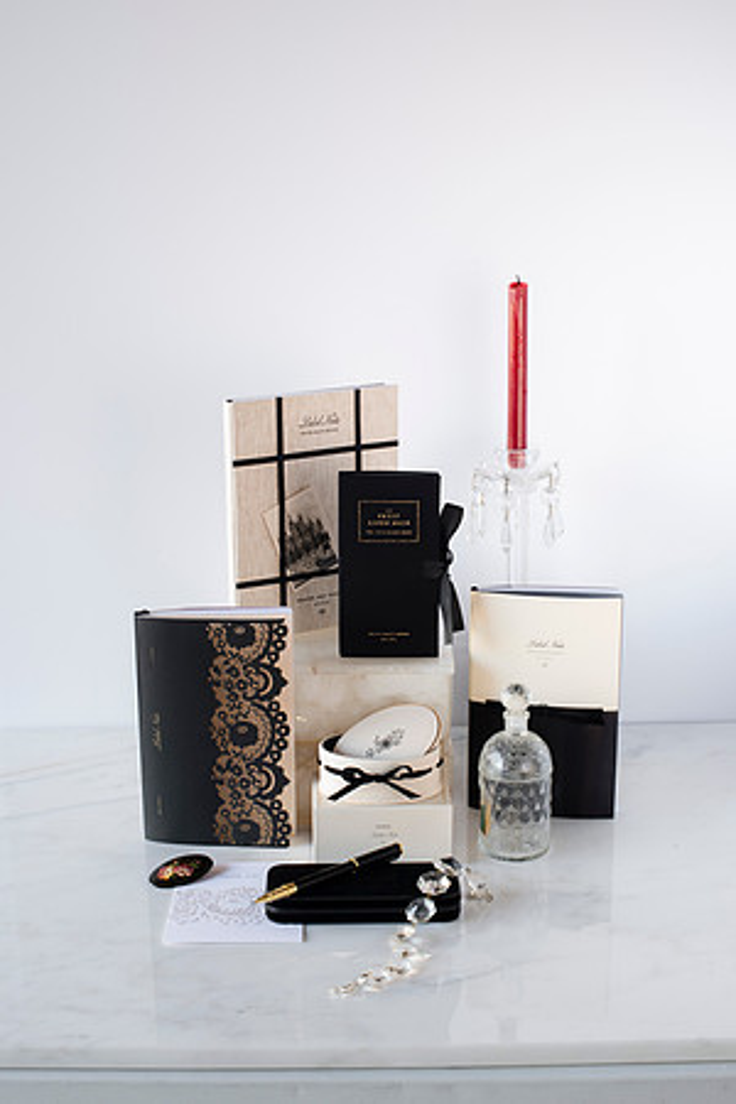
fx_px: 1533
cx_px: 368
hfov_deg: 27.0
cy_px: 552
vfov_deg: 39.6
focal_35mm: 50
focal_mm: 50
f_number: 16
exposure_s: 1/2
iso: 200
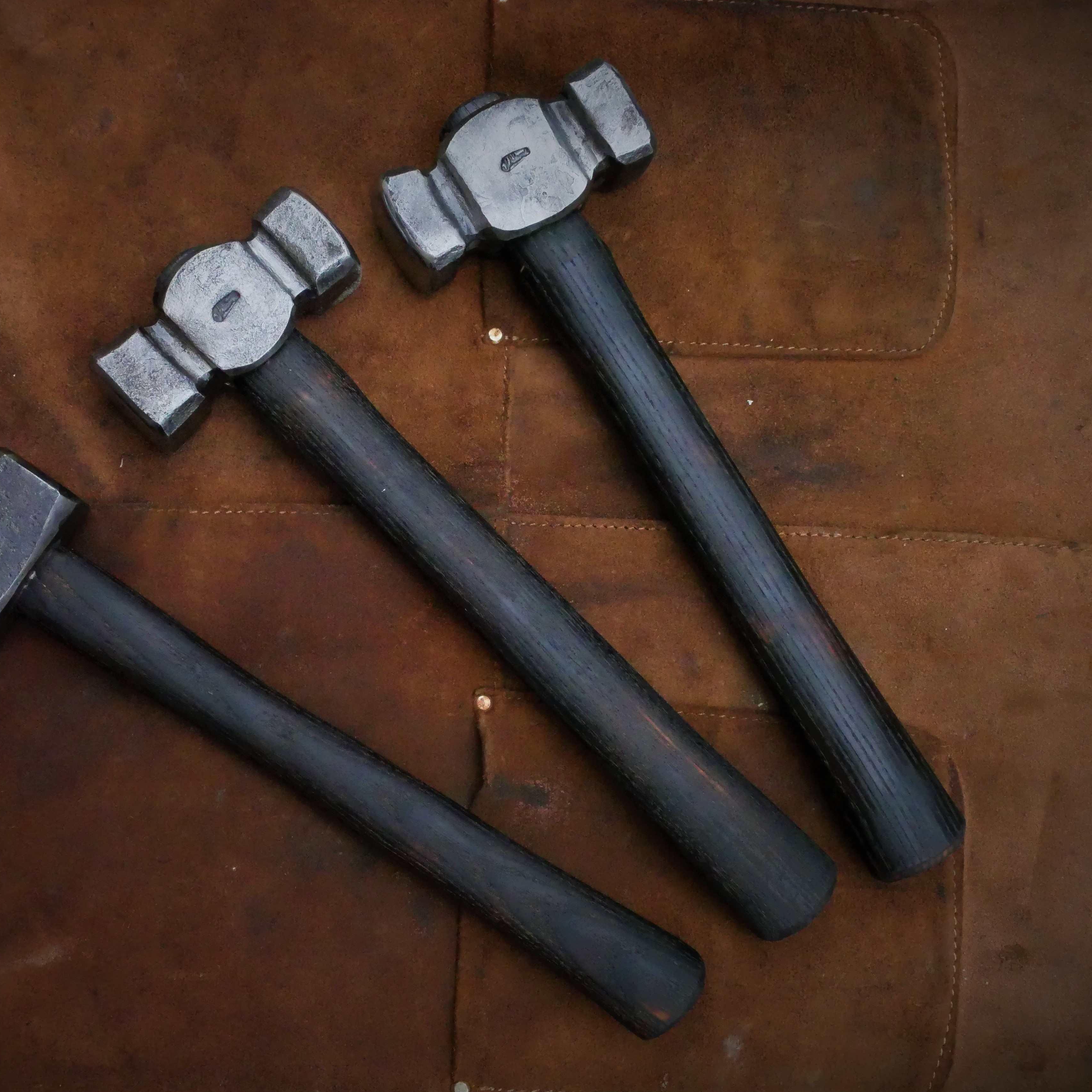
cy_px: 545
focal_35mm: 52
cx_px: 406
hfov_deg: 32.6
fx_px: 1856
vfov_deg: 32.8
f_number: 10
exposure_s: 1/160
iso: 6400
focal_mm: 22
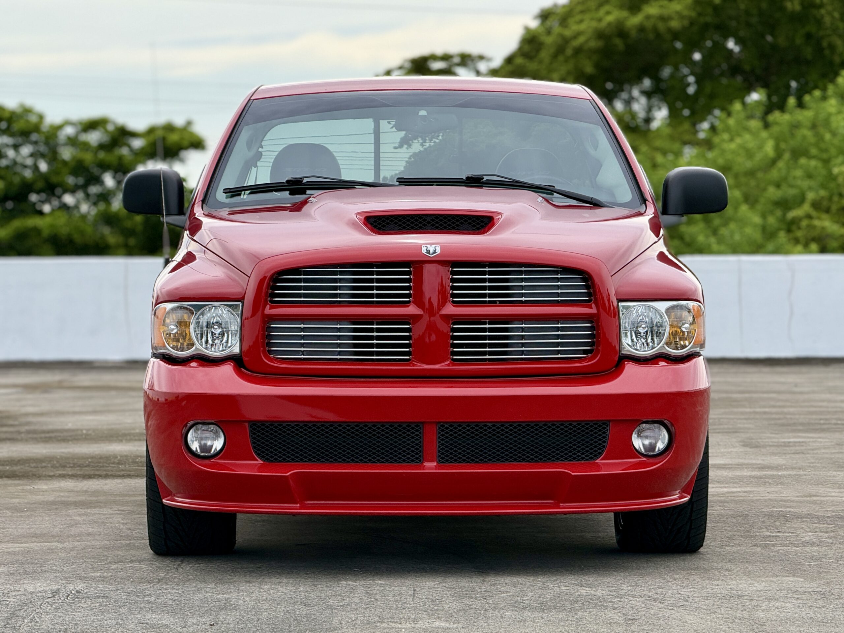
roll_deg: +0.6
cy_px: 316
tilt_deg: +0.1
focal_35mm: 120
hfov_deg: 16.4
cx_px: 422
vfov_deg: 12.3
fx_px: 2926
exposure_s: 1/1018
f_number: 2.8
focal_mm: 15.66
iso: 64
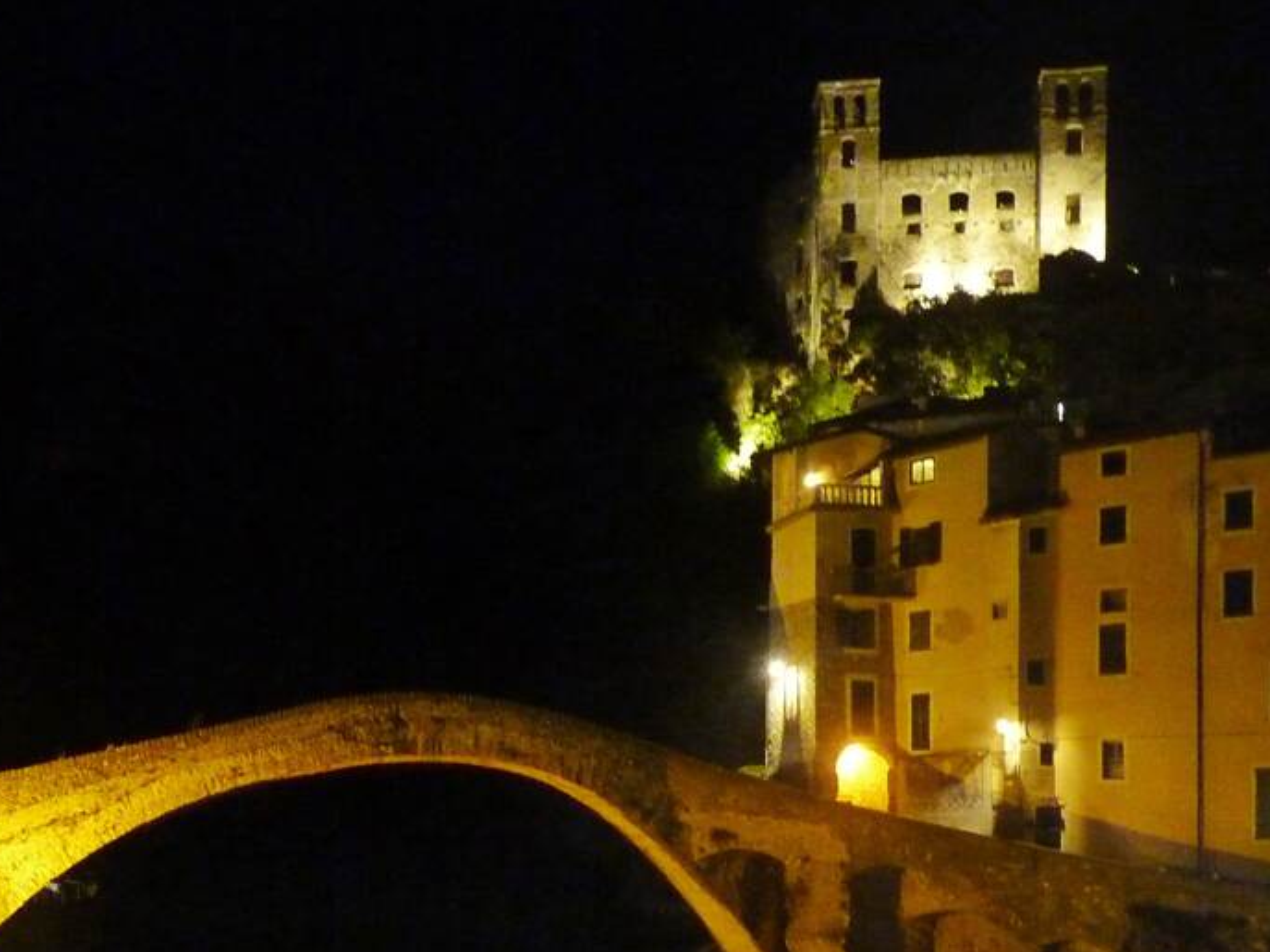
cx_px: 403
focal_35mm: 46
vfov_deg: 30.6
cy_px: 778
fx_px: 1687
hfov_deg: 40.6
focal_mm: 4.8
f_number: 2.8
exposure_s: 1/5
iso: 800
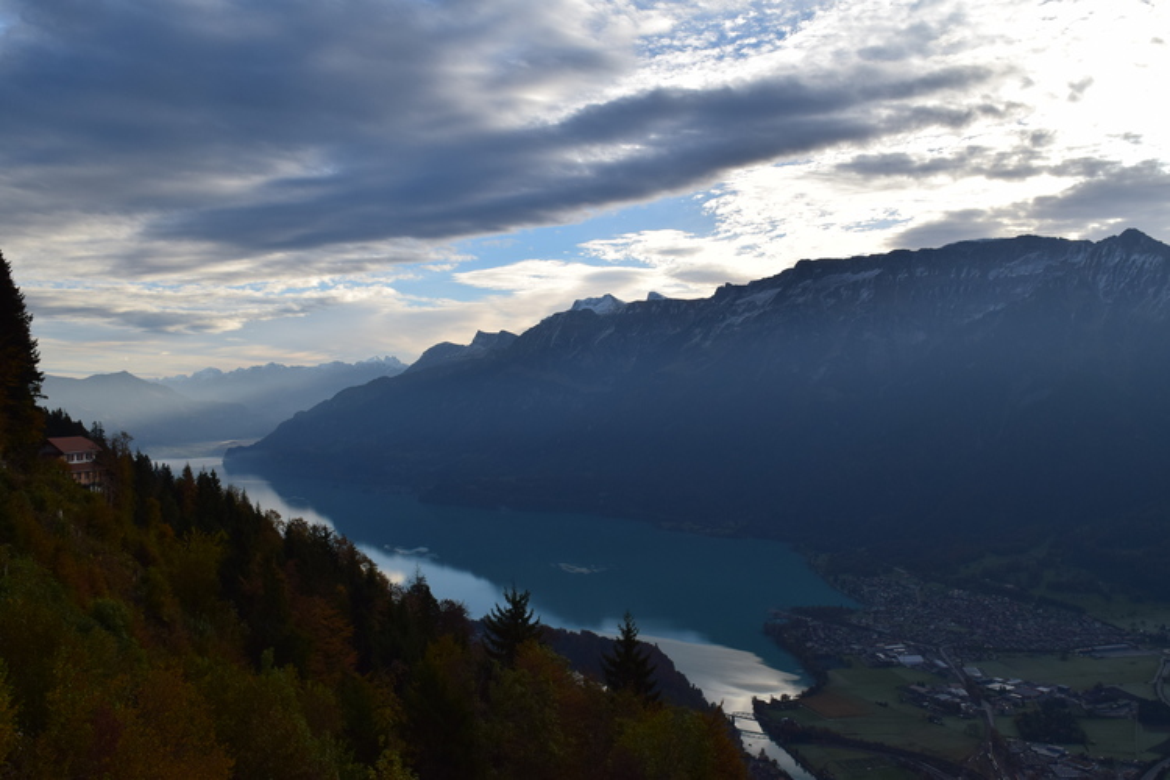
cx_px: 585
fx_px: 1072
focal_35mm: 33
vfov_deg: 40.0
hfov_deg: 57.2
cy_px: 390
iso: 320
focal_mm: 22
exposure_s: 1/500
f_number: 11
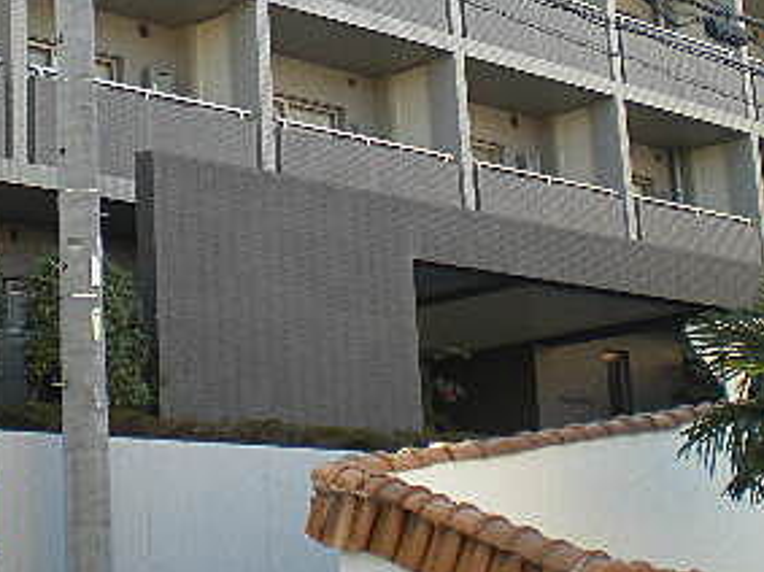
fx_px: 1897
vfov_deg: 17.0
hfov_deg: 22.7
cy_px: 124
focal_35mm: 86
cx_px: 283
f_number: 3.1
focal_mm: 6.3
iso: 89
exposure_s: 1/196
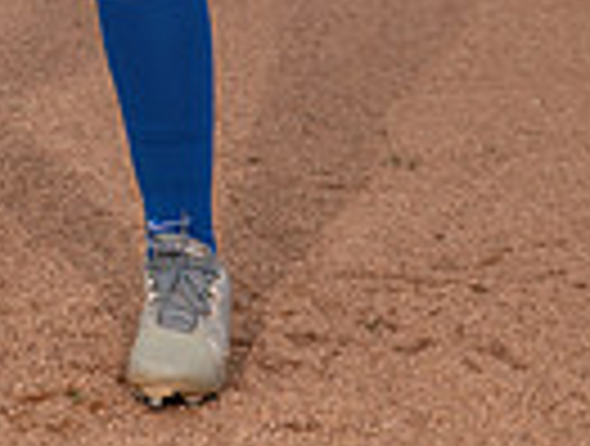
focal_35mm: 191
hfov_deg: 10.2
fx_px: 3264
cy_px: -514
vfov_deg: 7.4
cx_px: -9
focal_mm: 58
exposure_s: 1/400
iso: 200
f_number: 6.3
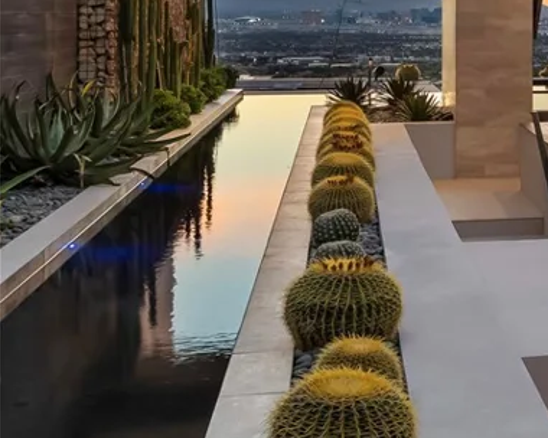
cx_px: 737
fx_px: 1395
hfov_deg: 20.1
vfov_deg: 17.5
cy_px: 6
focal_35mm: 86
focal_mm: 23
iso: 250
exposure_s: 1/2
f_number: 8
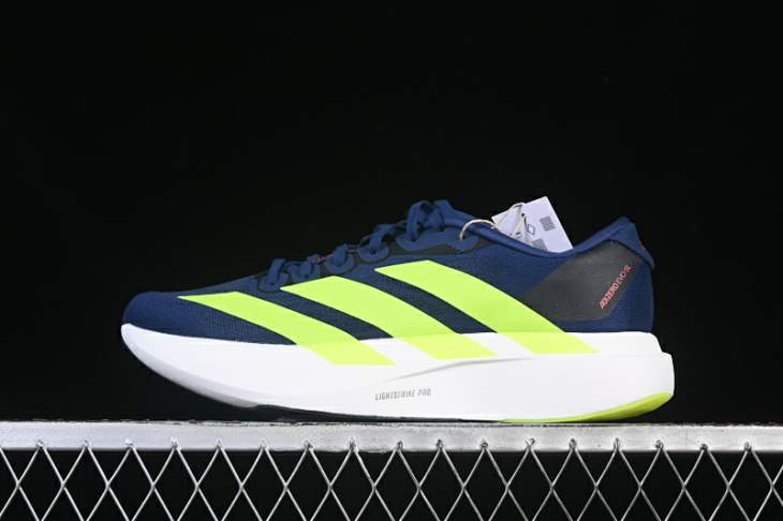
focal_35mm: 75
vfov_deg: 18.2
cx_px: 392
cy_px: 260
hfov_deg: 27.0
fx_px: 1630
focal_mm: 50
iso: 160
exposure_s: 1/60
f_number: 7.1
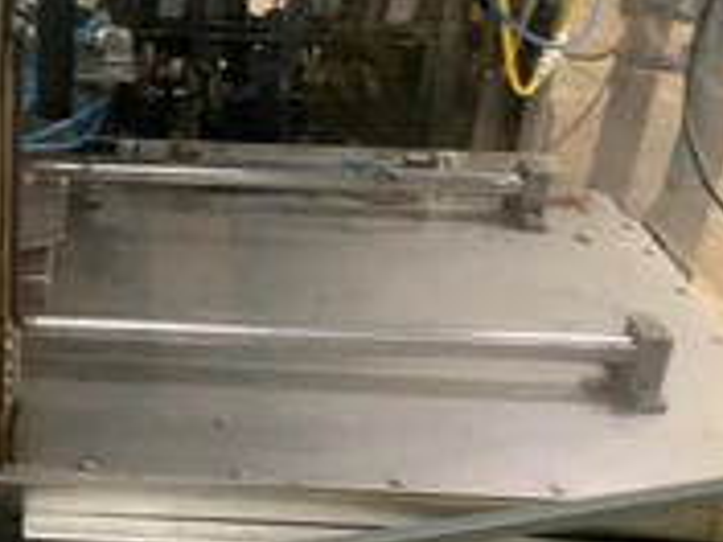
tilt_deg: -23.6
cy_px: 177
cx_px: 45
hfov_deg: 30.9
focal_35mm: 59
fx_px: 1232
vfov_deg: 24.7
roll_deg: -3.4
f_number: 1.8
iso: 500
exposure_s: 1/30
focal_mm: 4.25
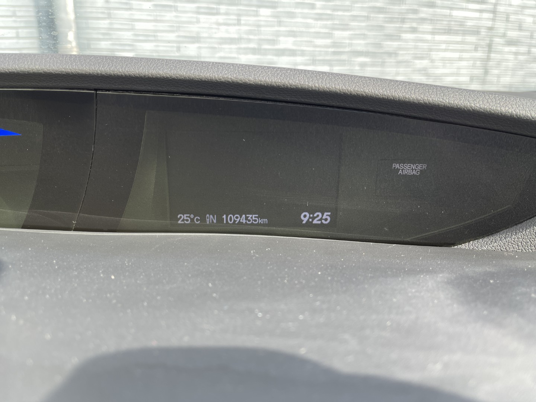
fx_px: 387
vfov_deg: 54.9
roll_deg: -2.1
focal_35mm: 25
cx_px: 268
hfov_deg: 69.4
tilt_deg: -18.9
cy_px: 201
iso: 40
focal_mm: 5.1
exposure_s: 1/121
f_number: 1.6
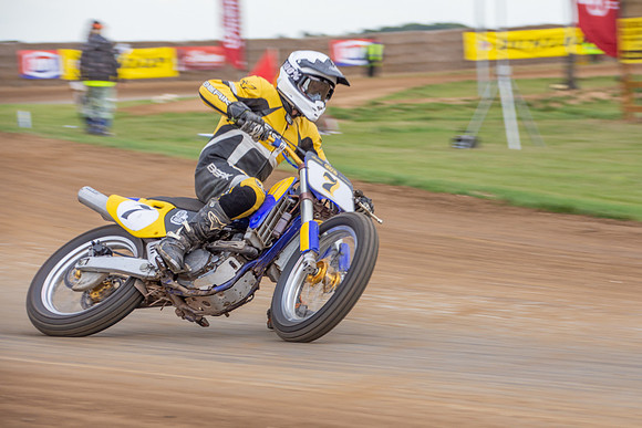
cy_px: 215
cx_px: 339
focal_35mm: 198
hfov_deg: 10.4
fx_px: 3527
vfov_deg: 6.9
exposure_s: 1/160
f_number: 8
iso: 160
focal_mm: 120
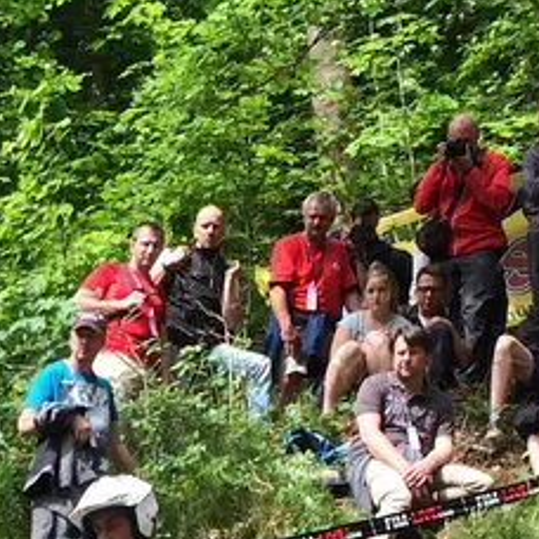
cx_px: -97
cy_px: 853
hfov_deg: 12.6
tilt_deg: +10.0
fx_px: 2378
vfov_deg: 12.2
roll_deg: -5.0
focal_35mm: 135
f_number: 2.2
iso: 32
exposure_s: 1/604
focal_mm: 4.15
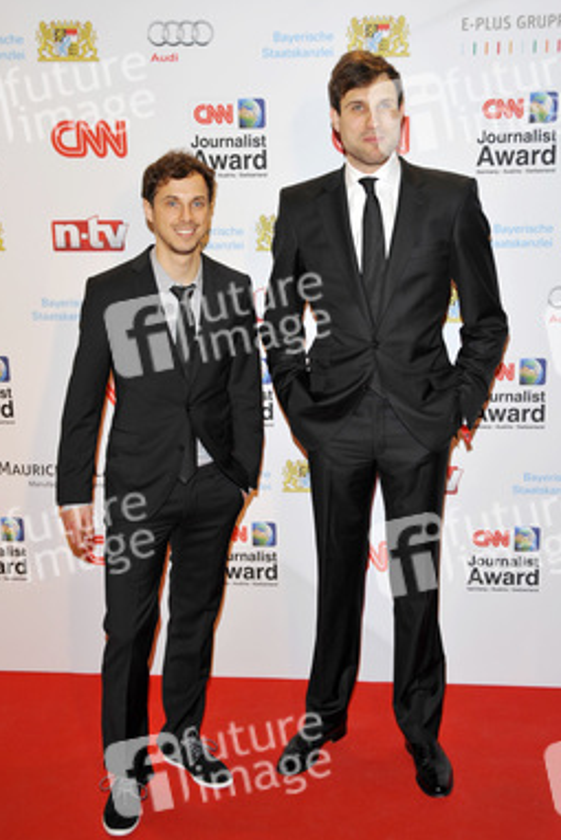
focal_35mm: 44
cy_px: 435
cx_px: 283
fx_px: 1027
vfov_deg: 44.5
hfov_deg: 30.5
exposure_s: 1/250
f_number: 6.3
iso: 640
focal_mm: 42
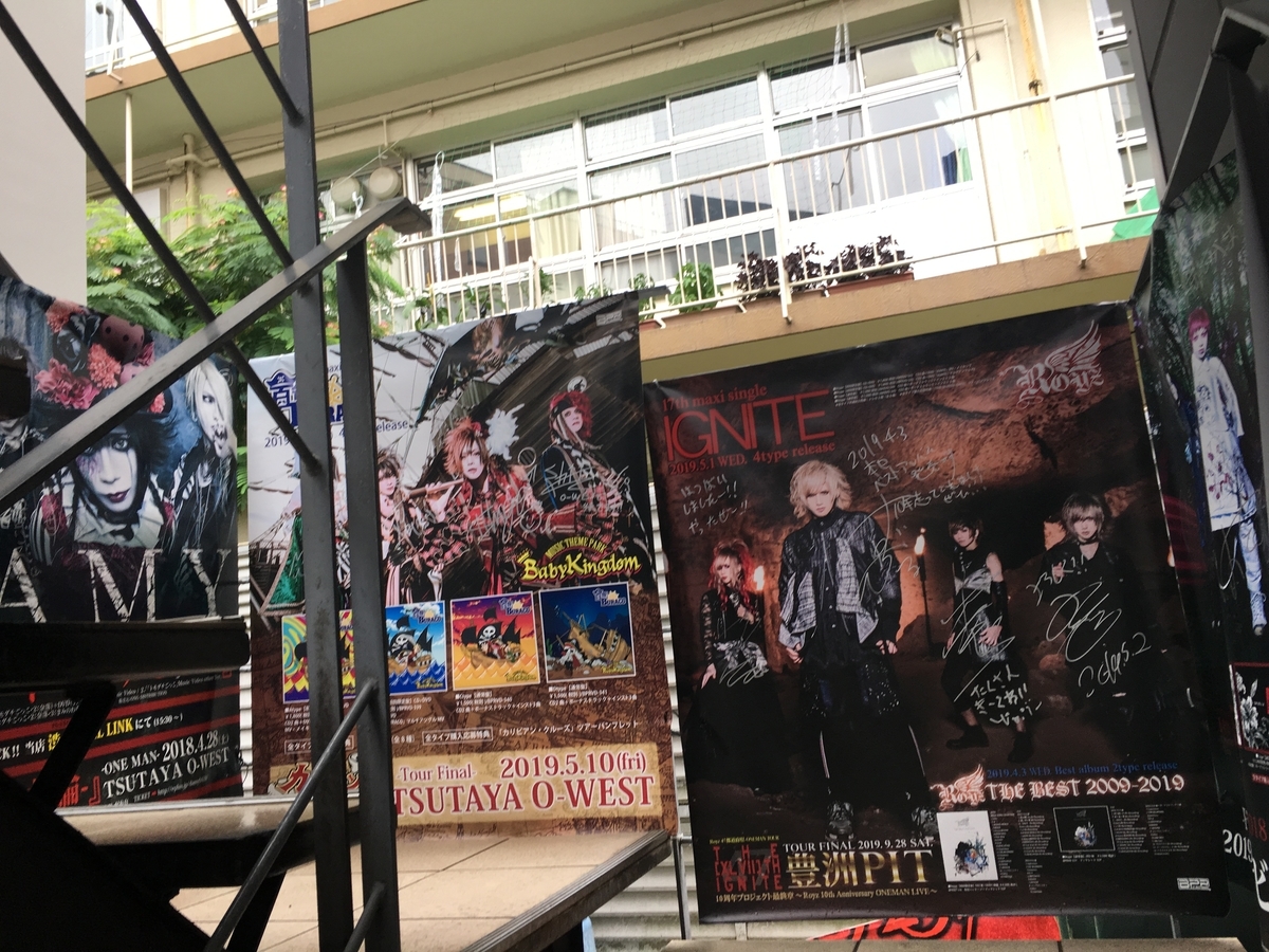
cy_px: 476
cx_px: 634
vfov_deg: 48.2
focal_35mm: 29
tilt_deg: +10.5
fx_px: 1063
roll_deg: +5.2
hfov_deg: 61.7
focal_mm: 4.15
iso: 40
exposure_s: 1/120
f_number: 2.2
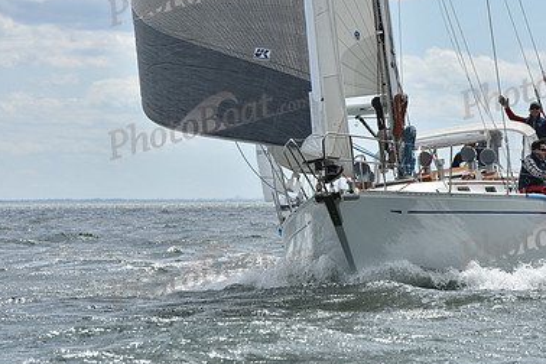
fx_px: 4656
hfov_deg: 6.7
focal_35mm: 307
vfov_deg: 4.5
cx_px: 387
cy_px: 177
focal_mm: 200
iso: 320
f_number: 8
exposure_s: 1/1250
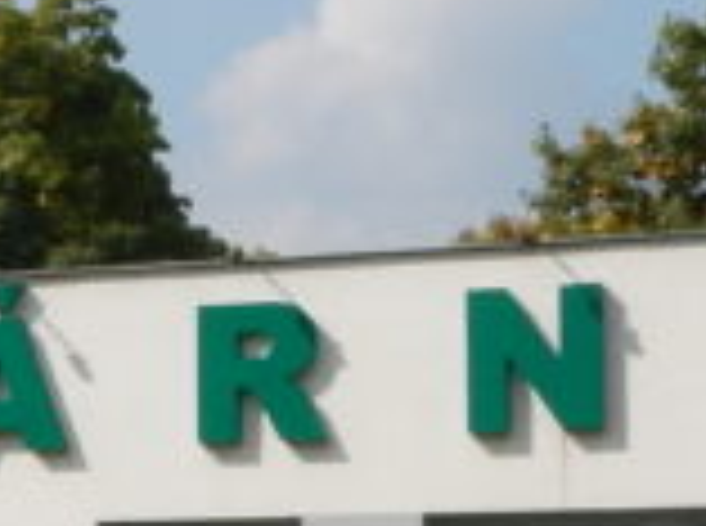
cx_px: -872
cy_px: 611
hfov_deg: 11.0
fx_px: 3195
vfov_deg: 9.3
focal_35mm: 157
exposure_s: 1/1000
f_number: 4.1
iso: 125
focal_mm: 4.3
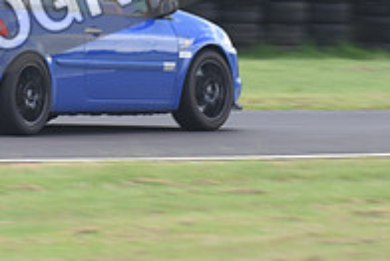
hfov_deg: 1.7
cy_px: -87
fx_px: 12814
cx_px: 131
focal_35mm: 1182
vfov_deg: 1.2
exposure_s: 1/125
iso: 560
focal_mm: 400
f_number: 8
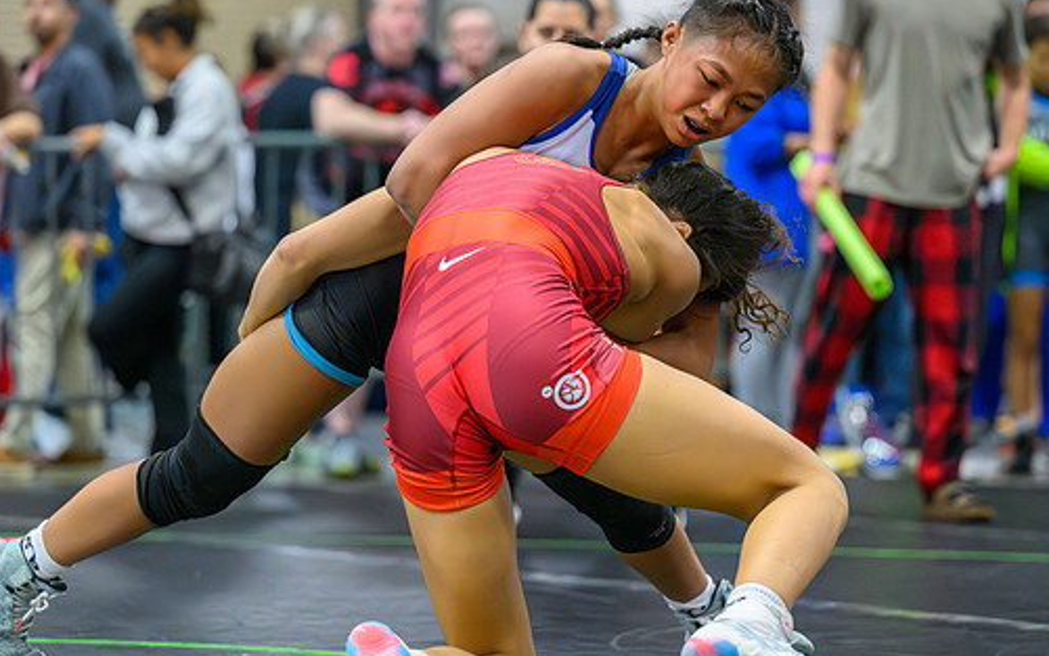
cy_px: 285
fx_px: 4288
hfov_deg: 13.9
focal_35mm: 150
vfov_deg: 8.7
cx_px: 549
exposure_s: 1/640
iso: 14400
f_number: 2.8
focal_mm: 110
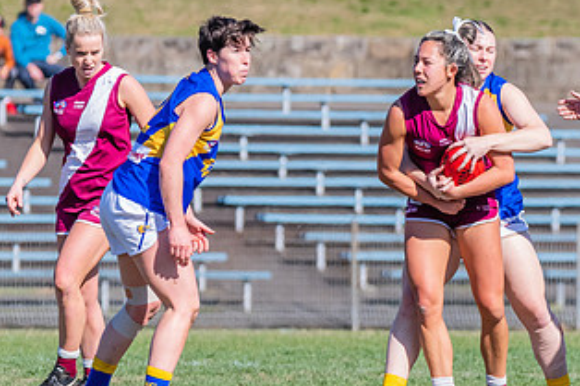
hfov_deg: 2.4
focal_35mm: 875
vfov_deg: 1.6
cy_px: 276
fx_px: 14089
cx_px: 457
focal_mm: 320
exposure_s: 1/1600
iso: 800
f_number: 9
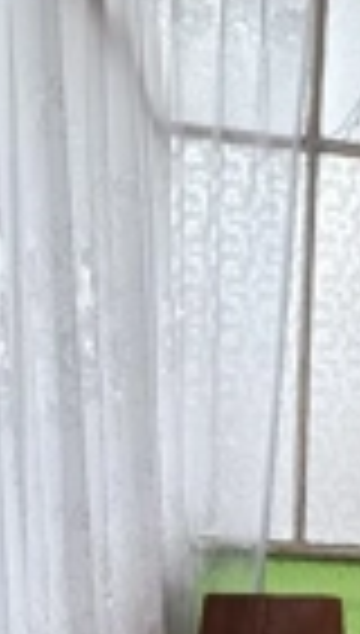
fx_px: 1248
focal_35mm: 74
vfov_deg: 27.1
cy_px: 616
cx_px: 558
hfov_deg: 15.1
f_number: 1.7
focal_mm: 5.31
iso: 495
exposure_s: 1/50
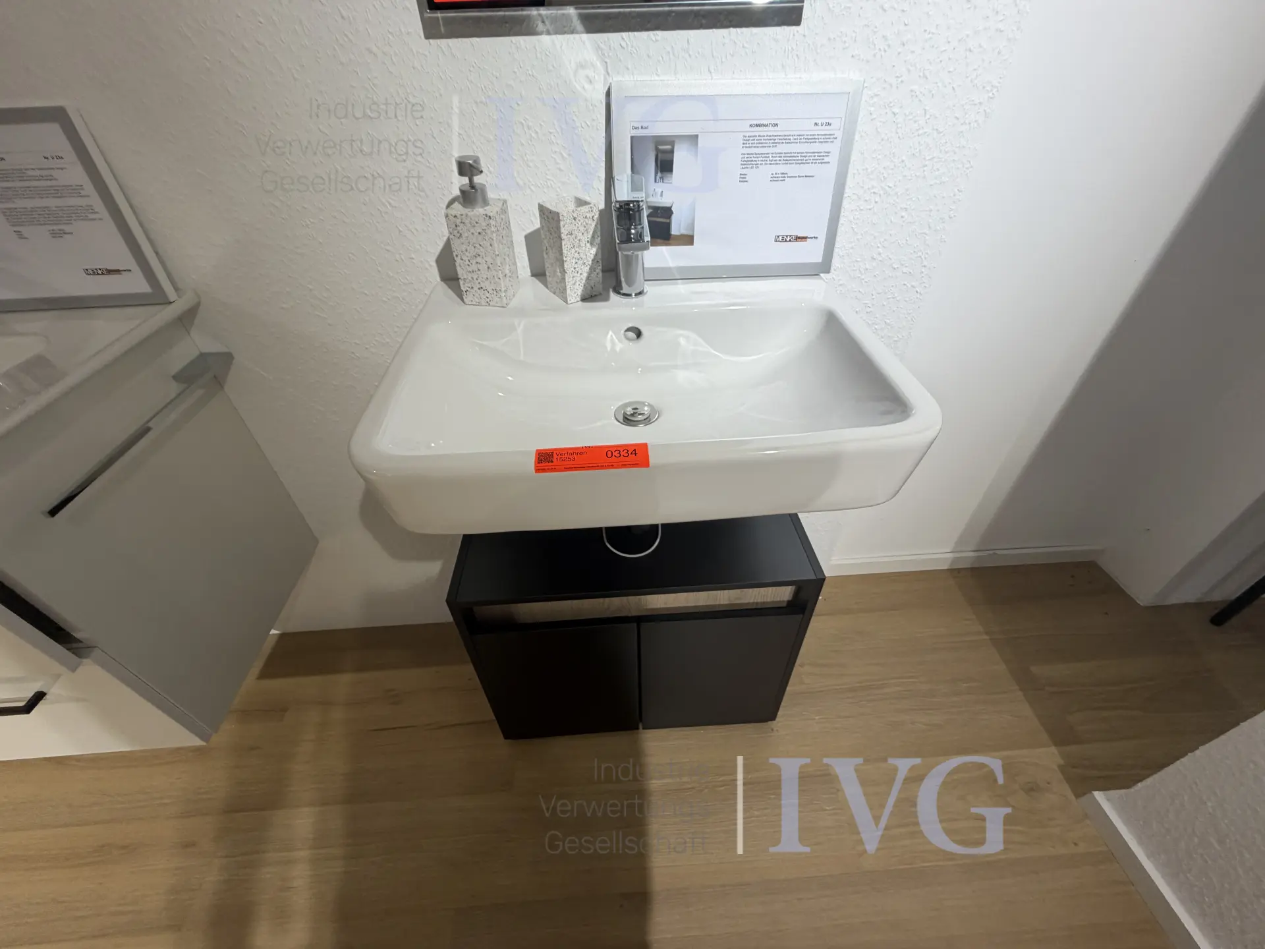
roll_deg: +1.7
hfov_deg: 102.1
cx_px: 632
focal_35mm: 14
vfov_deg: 85.7
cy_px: 474
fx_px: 512
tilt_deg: -37.5
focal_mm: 2.22
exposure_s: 1/100
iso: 64
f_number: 2.2
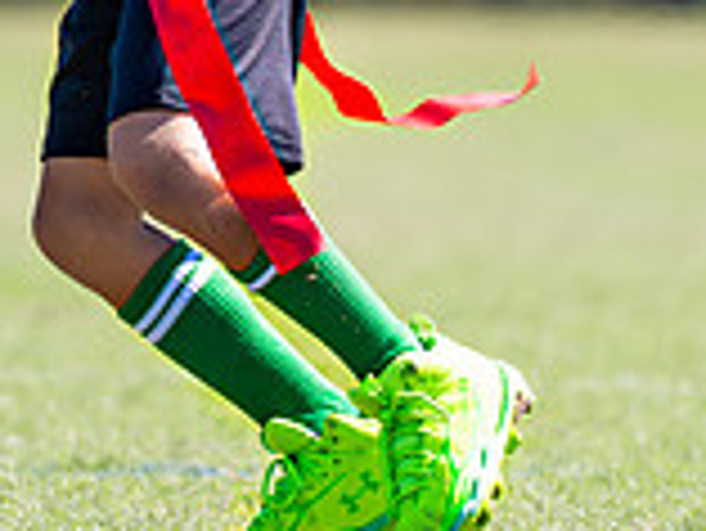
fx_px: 27799
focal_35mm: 1362
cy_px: -202
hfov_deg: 1.5
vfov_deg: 1.1
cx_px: -4
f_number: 2.8
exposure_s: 1/1600
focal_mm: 200
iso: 200
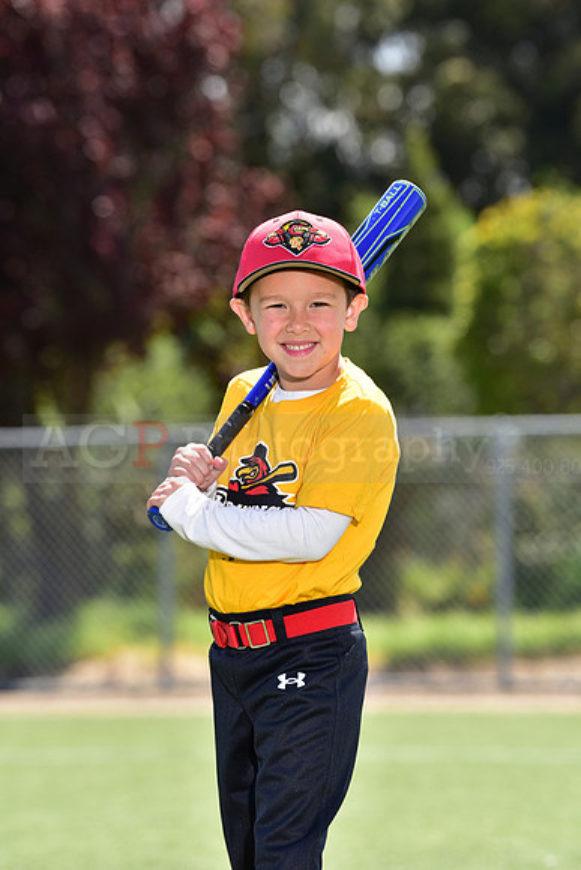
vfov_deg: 10.3
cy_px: 435
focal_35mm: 200
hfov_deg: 6.9
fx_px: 4838
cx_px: 290
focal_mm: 200
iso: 80
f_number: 5.6
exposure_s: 1/200
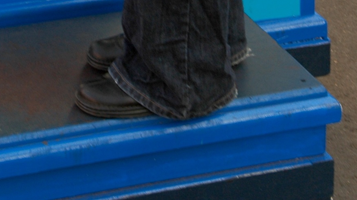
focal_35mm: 172
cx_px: 24
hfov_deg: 12.4
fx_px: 1628
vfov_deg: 6.4
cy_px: -399
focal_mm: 32
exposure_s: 1/60
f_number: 6.3
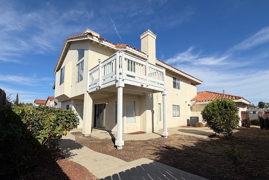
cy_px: 99
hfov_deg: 93.3
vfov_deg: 70.3
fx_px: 127
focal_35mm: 17
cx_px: 134
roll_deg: +1.0
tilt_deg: +5.1
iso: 20
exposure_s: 1/1399
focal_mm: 2.22
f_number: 2.2
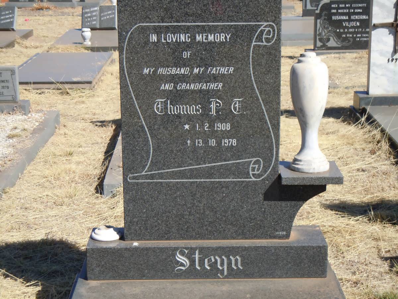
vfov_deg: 19.1
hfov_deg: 25.3
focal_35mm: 77
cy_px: 150
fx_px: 885
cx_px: 199
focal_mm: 13.9
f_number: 8.6
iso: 200
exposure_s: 1/250
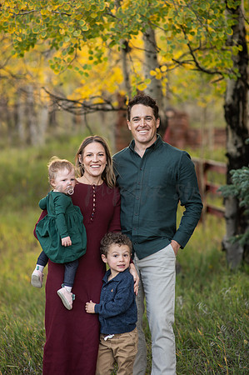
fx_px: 884
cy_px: 188
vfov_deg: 23.9
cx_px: 124
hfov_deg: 16.0
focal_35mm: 85
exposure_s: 1/320
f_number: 2
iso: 250
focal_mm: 85
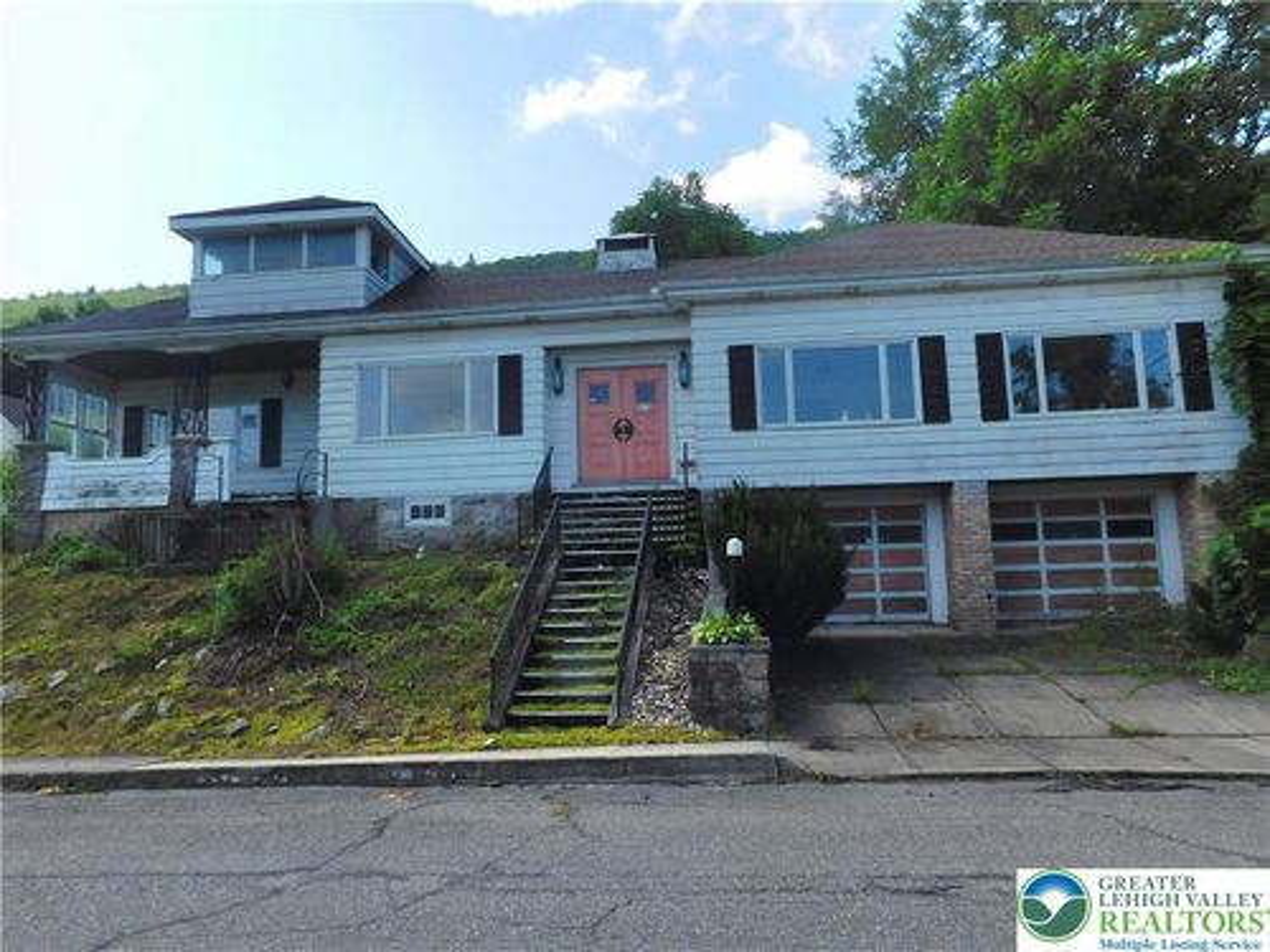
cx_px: 635
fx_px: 917
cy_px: 476
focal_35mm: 25
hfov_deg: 69.4
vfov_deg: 54.9
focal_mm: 4.5
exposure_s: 1/400
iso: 125
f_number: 6.2
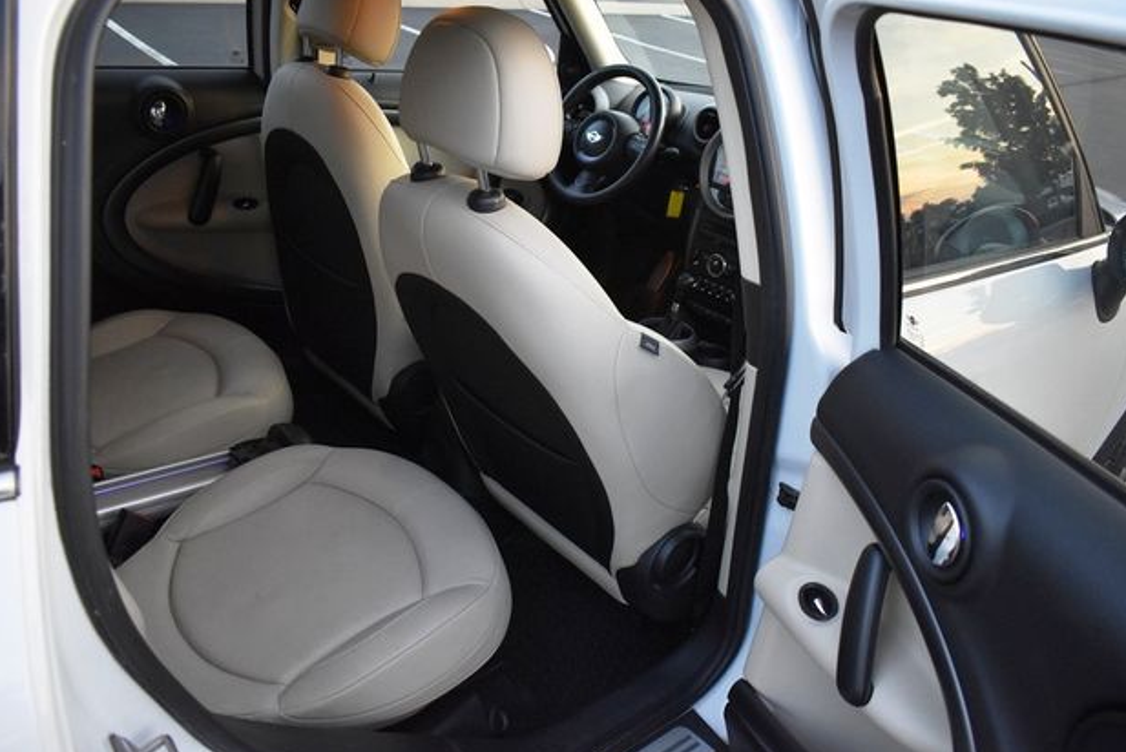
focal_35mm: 28
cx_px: 577
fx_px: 876
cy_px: 375
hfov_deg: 65.4
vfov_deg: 46.4
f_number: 3.5
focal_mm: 18
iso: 1600
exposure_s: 1/125
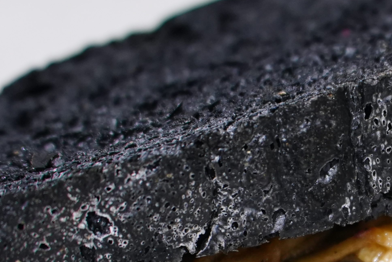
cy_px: 332
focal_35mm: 518
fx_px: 5640
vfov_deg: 2.7
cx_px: 382
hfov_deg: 4.0
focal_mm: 143
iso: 1250
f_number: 3.2
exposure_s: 1/200
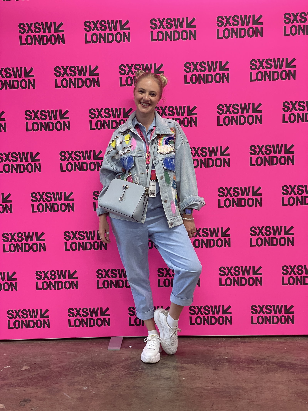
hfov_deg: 28.0
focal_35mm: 52
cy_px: 206
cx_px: 154
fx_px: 617
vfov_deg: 36.8
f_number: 2
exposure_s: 1/50
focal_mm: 6
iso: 160
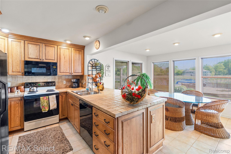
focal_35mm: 16
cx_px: 116
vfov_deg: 73.7
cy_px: 77
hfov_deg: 96.8
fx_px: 103
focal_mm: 16
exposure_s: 1/30
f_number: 5.6
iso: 1250
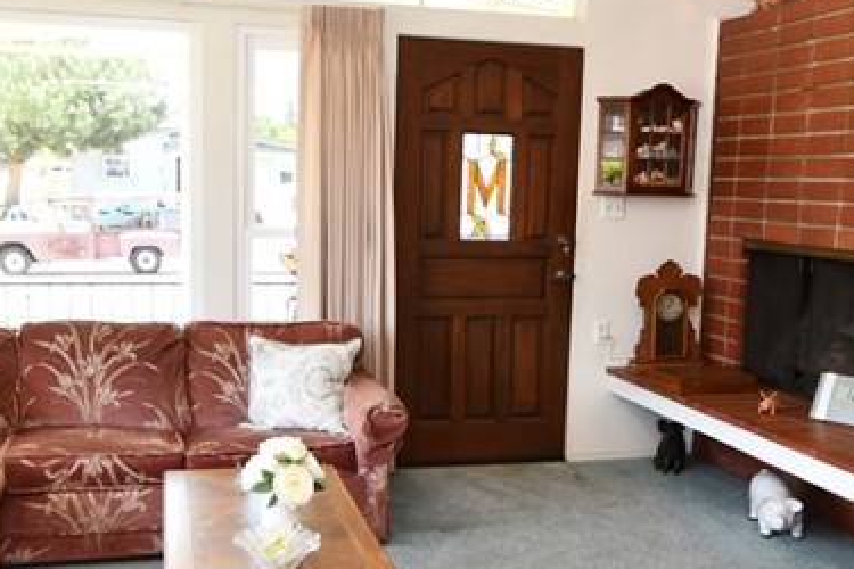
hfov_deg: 47.4
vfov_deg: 32.5
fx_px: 973
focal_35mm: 41
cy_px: 345
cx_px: 430
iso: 200
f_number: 4.5
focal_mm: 10
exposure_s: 1/80
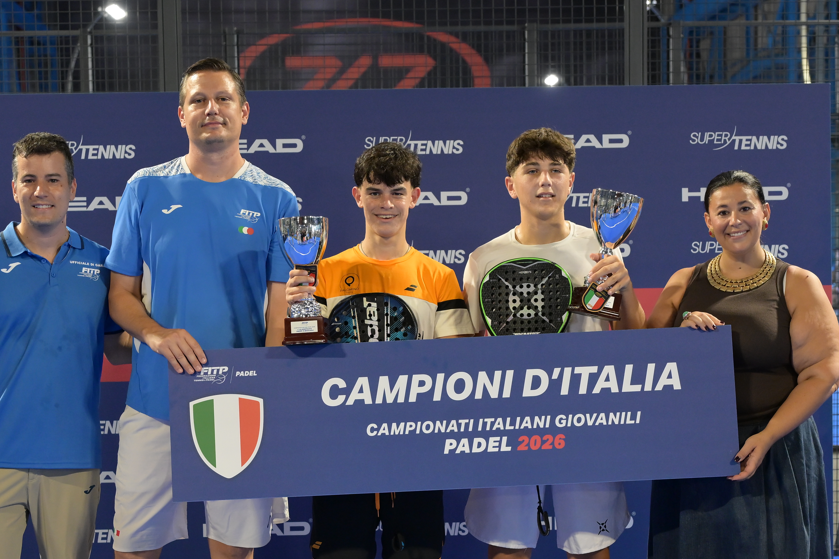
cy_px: 381
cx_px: 365
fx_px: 1515
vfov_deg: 20.8
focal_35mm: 65
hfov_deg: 30.9
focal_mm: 43
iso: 2500
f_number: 4
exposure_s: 1/200
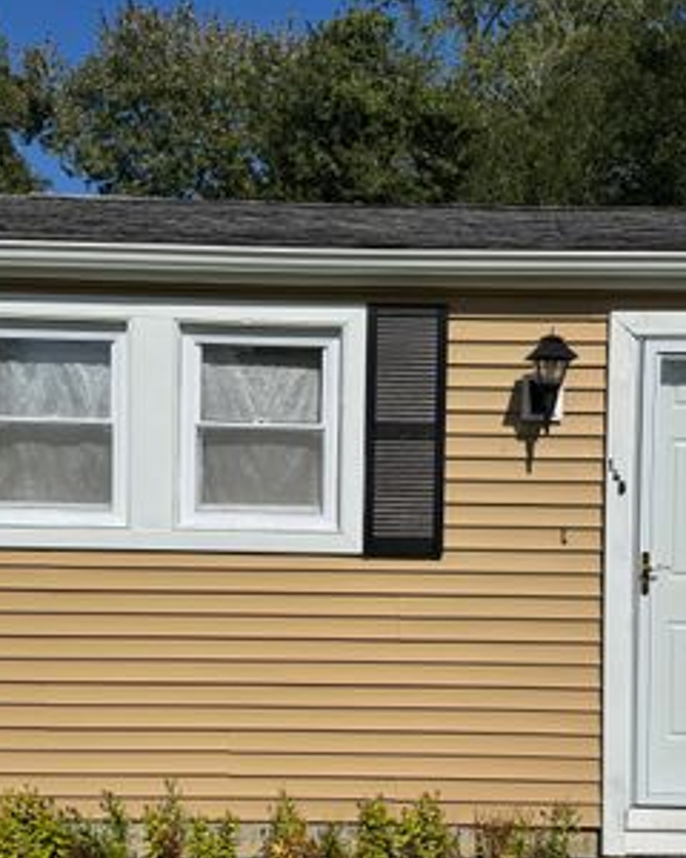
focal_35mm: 39
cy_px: 511
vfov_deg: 46.6
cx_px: 360
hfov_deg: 38.2
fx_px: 990
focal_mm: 6.76
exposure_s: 1/12346
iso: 64
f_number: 1.78
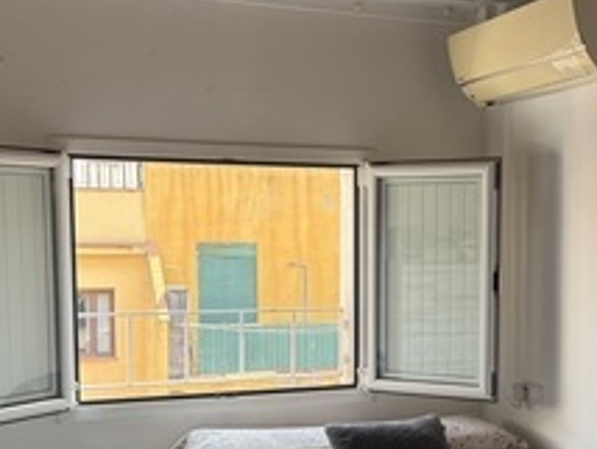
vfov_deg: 25.9
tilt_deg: -4.0
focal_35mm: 56
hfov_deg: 34.1
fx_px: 967
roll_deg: +0.7
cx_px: 374
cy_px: 322
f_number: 1.78
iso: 64
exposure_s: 1/197
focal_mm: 6.76
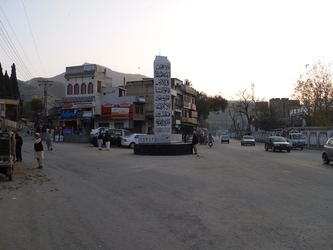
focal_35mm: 34
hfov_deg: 54.0
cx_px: 166
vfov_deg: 41.8
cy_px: 125
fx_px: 327
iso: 80
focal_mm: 6
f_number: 2.8
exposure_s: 1/362
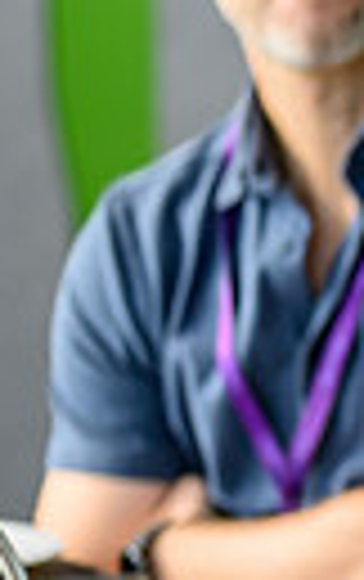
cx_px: 1034
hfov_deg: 2.1
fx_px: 9887
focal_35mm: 625
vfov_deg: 3.4
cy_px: 321
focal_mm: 135
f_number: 1.8
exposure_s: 1/400
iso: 140
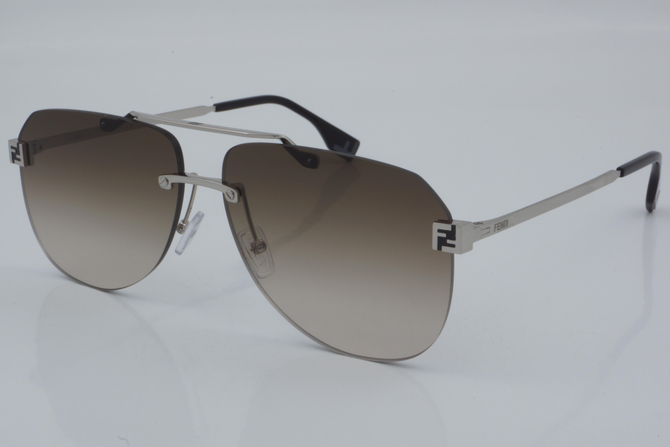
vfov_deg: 18.2
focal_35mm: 75
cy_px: 224
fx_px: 1396
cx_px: 335
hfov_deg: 27.0
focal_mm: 50
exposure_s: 1/4
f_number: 32
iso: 100
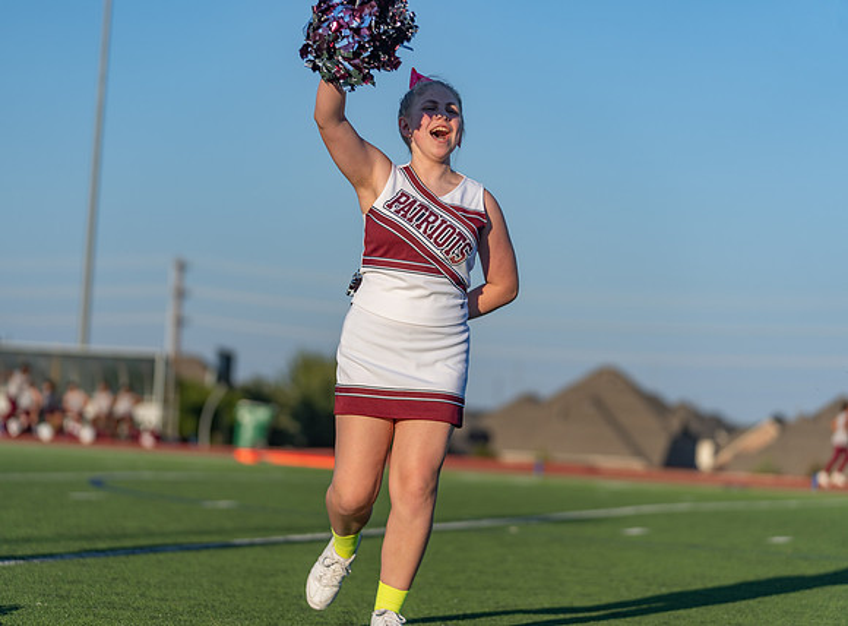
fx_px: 2922
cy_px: 313
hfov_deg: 16.5
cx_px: 378
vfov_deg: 12.2
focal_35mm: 120
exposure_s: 1/2000
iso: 100
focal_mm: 112
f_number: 2.8
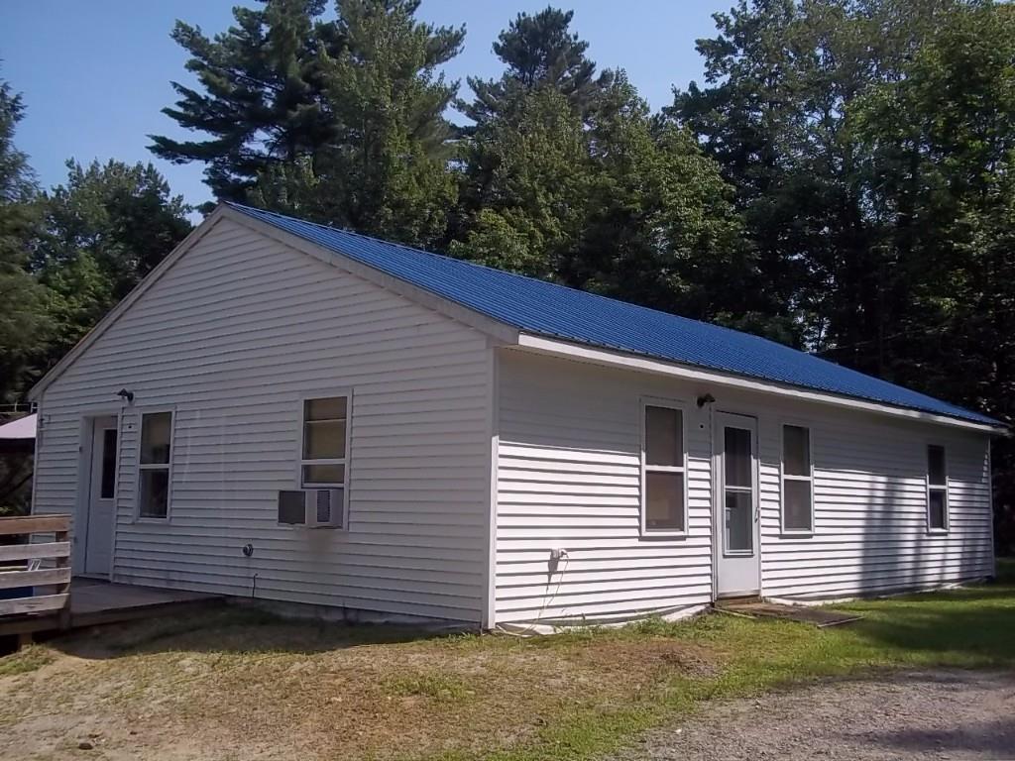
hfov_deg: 51.4
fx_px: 1056
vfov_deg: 39.7
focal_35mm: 36
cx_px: 508
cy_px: 380
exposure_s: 1/250
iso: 80
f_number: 8
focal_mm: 6.5
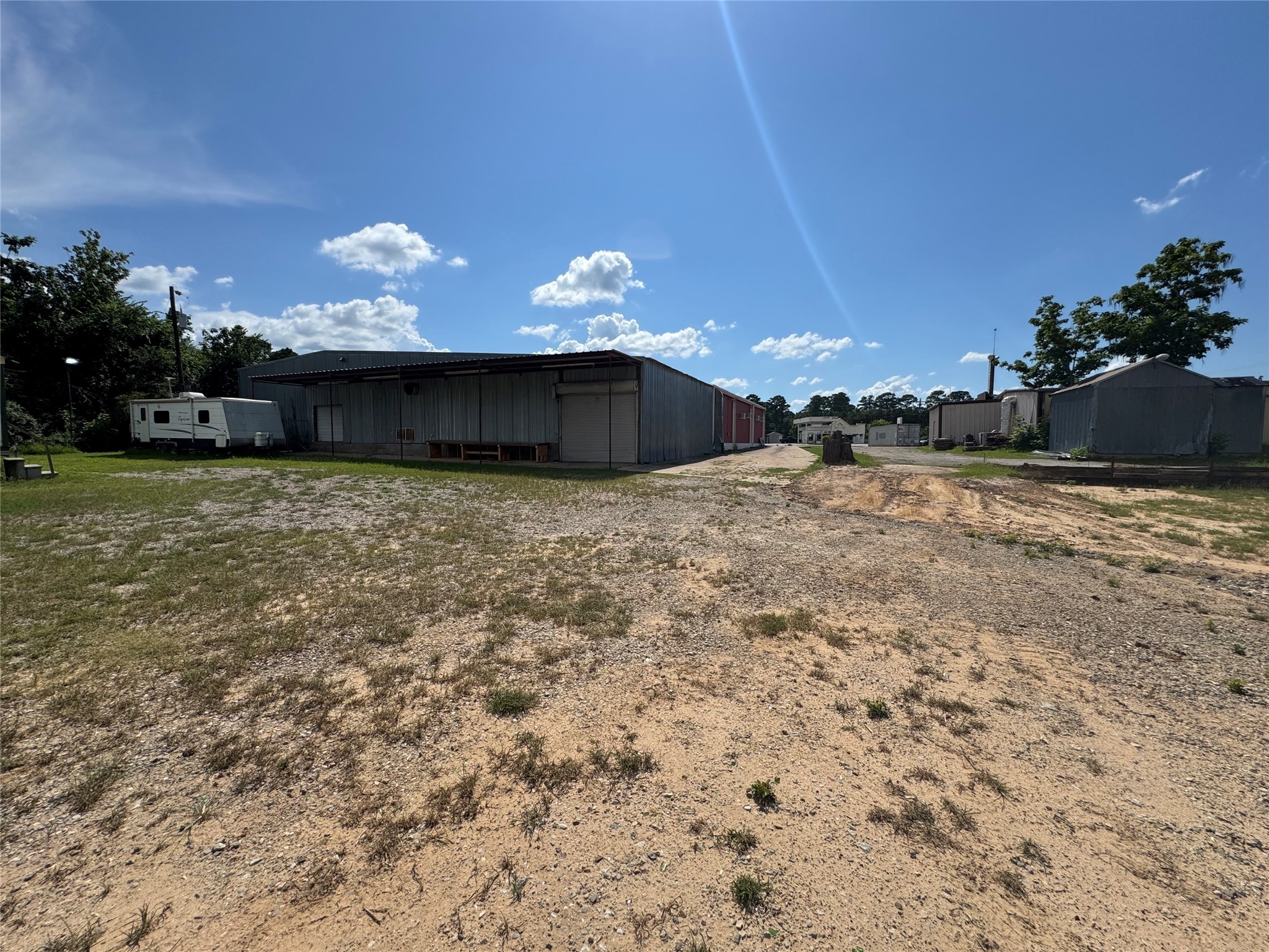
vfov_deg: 85.7
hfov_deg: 102.1
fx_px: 513
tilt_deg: -4.6
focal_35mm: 14
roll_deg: +0.7
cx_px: 634
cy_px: 476
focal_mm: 2.22
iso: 40
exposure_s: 1/3906
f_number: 2.2
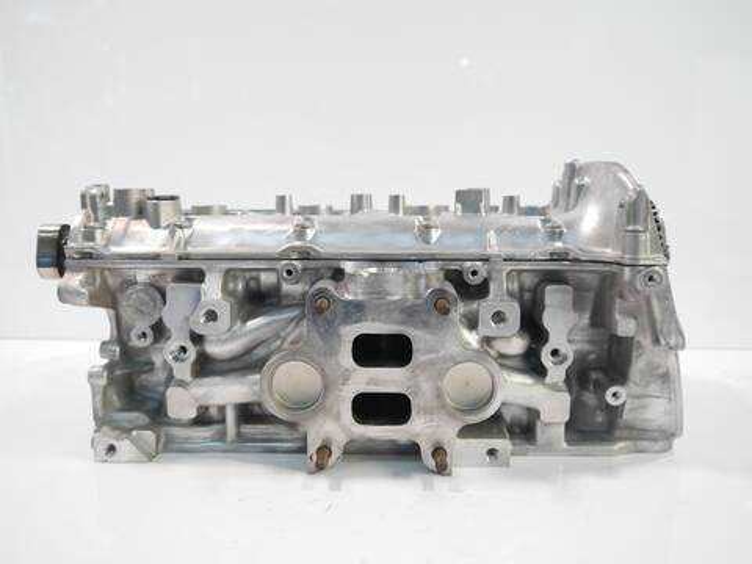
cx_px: 376
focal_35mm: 30
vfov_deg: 46.8
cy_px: 282
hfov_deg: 60.0
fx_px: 652
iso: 800
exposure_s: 1/60
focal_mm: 15
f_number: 3.5
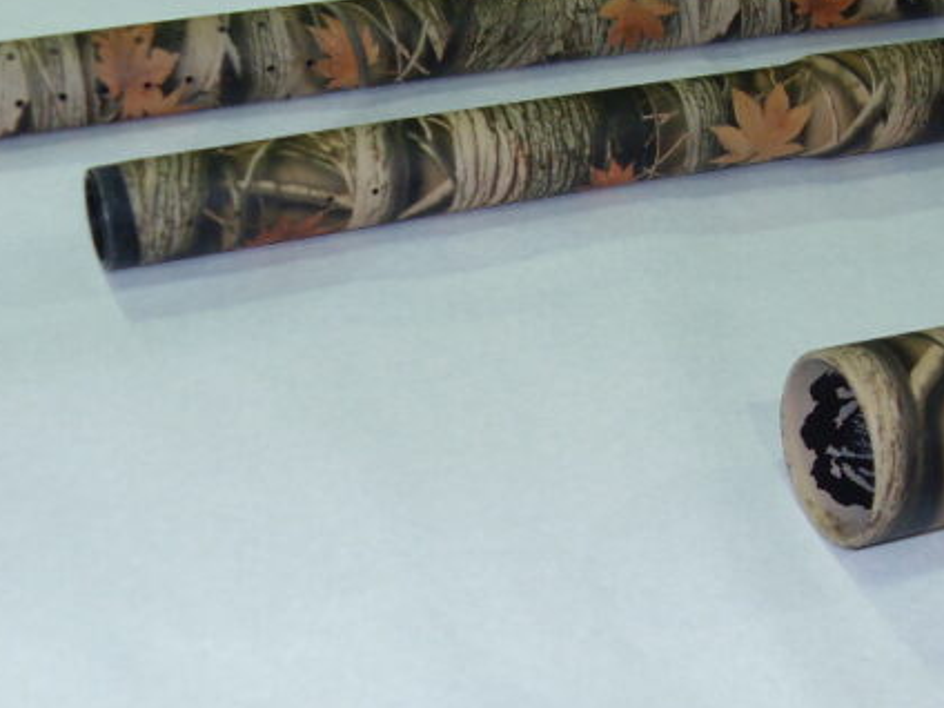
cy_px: 474
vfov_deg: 22.2
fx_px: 1800
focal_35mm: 66
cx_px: 768
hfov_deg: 28.7
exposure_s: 1/45
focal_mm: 6.3
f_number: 2.8
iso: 100
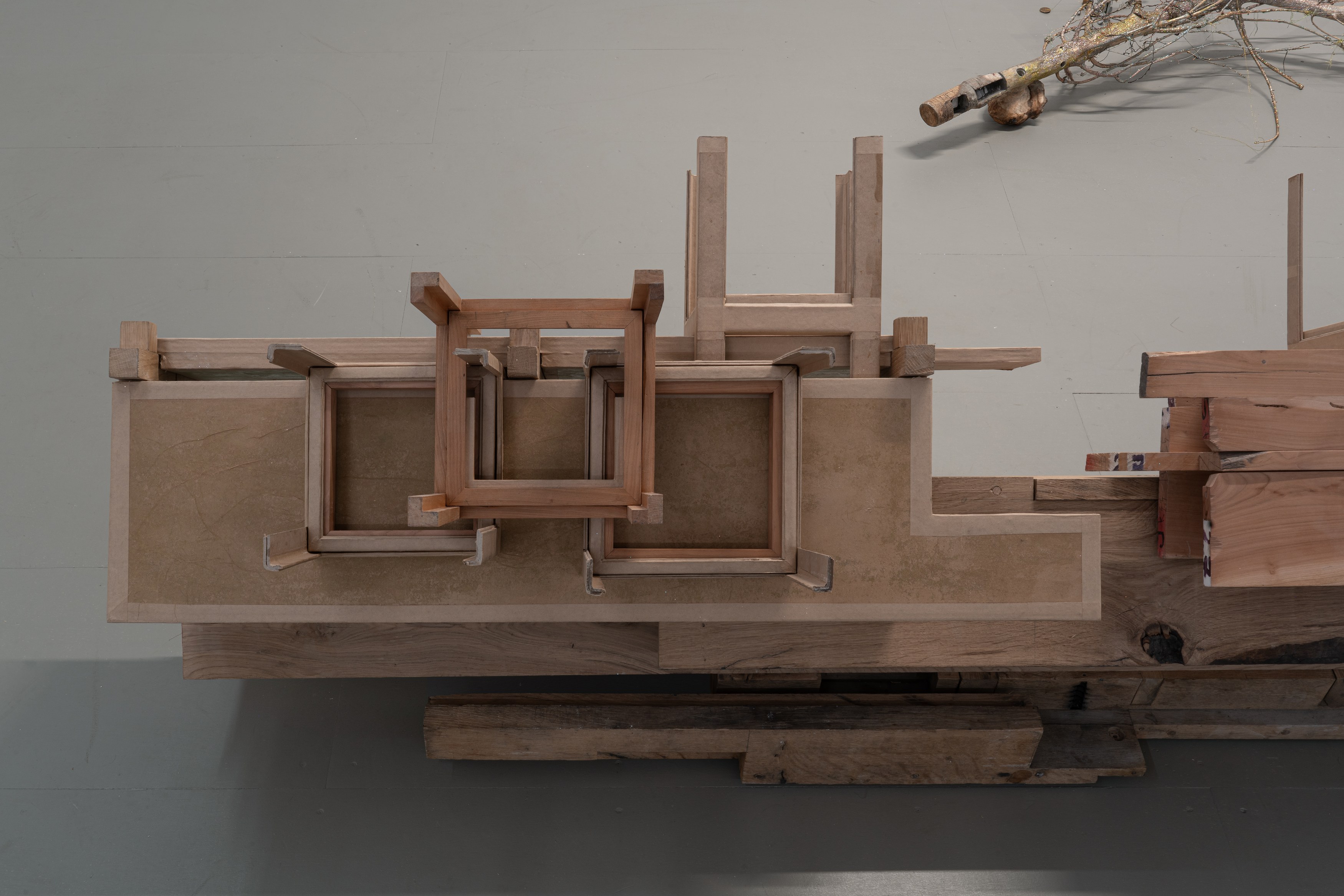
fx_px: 1307
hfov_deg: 54.4
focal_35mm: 35
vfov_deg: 37.8
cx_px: 672
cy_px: 448
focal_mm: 35
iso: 100
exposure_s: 3.2
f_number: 11
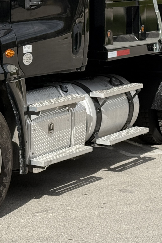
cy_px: 39
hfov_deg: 10.2
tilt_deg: -1.8
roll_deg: +0.8
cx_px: -46
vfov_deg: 15.4
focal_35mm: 132
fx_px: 891
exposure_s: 1/4329
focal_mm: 6.76
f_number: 1.78
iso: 64
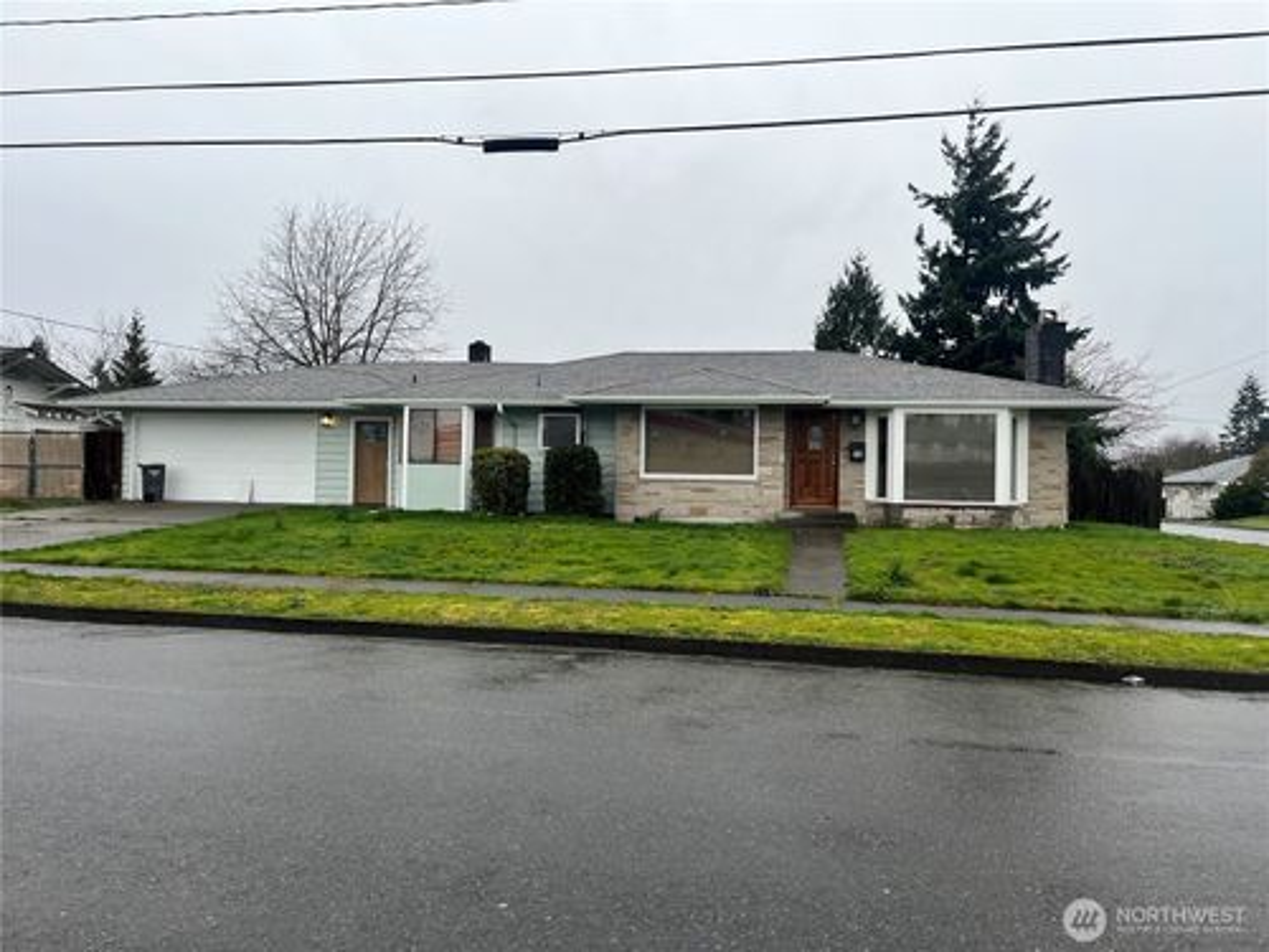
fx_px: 953
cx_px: 634
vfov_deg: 53.1
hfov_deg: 67.3
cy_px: 476
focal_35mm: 26
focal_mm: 5.1
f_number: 1.6
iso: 50
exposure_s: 1/583
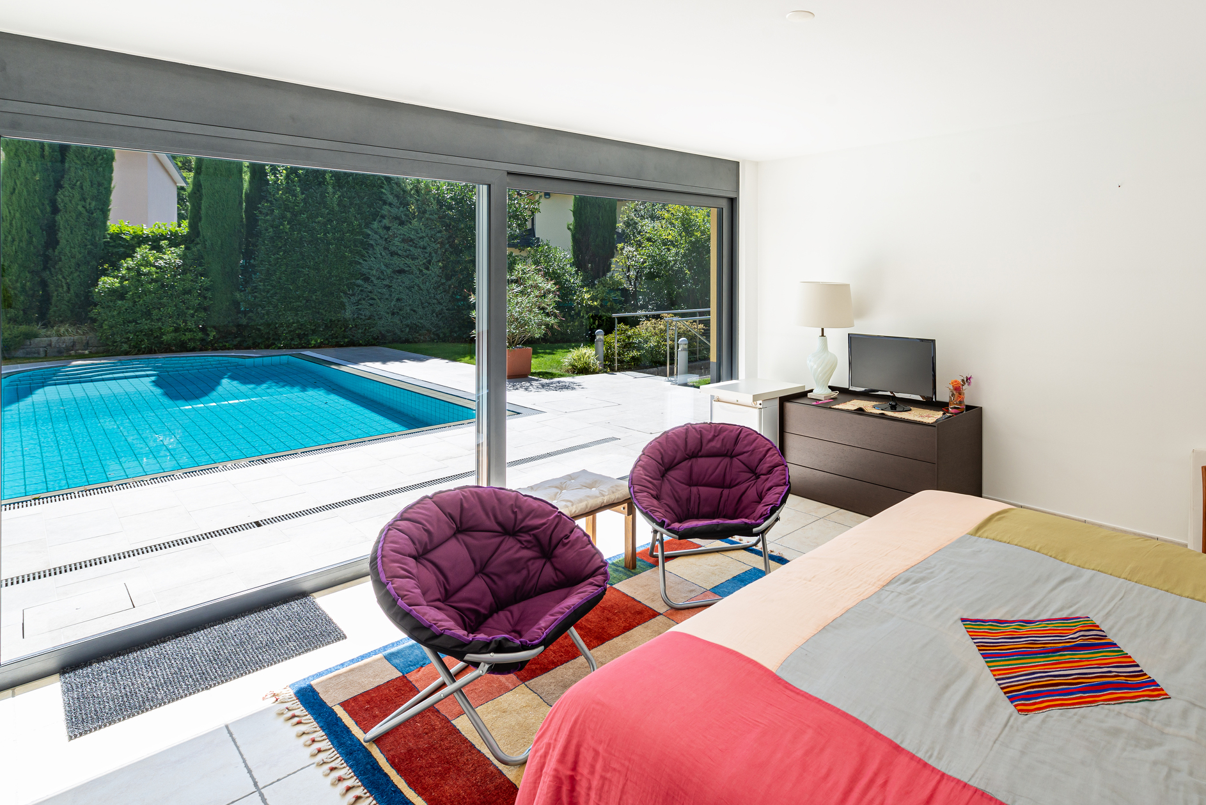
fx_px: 637
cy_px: 284
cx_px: 797
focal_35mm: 19
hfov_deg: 84.1
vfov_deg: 63.3
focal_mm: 14
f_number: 9
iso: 100
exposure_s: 1/20
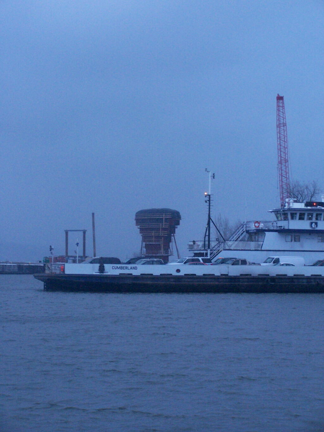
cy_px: 216
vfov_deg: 20.9
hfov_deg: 15.7
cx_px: 162
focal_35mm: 94
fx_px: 1173
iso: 400
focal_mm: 15.6
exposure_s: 1/200
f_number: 3.2
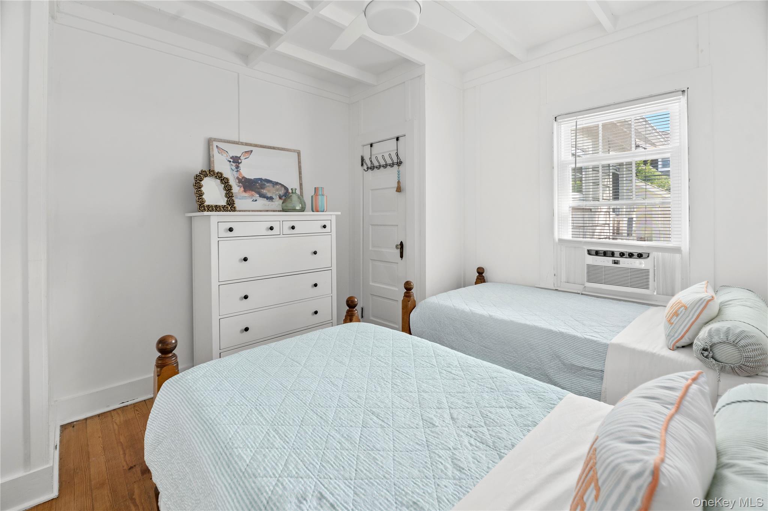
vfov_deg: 81.1
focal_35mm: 14
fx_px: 298
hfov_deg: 104.3
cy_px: 256
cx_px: 384
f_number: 7.1
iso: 320
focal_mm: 14
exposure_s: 1/5
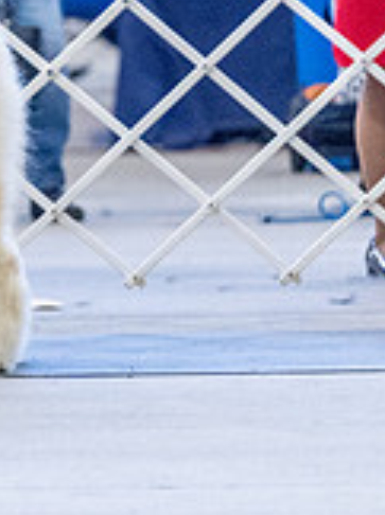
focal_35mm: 449
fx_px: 6676
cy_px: -21
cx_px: -484
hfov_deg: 3.3
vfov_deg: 4.4
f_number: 4
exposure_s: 1/320
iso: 6400
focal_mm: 130
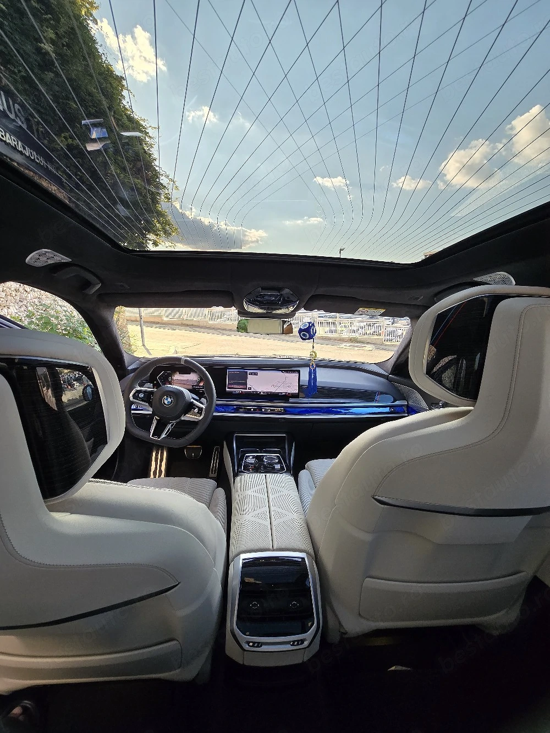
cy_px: 366
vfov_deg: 106.2
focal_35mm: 13
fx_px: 275
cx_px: 275
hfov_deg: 89.9
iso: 50
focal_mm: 2.2
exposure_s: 1/132
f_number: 2.2
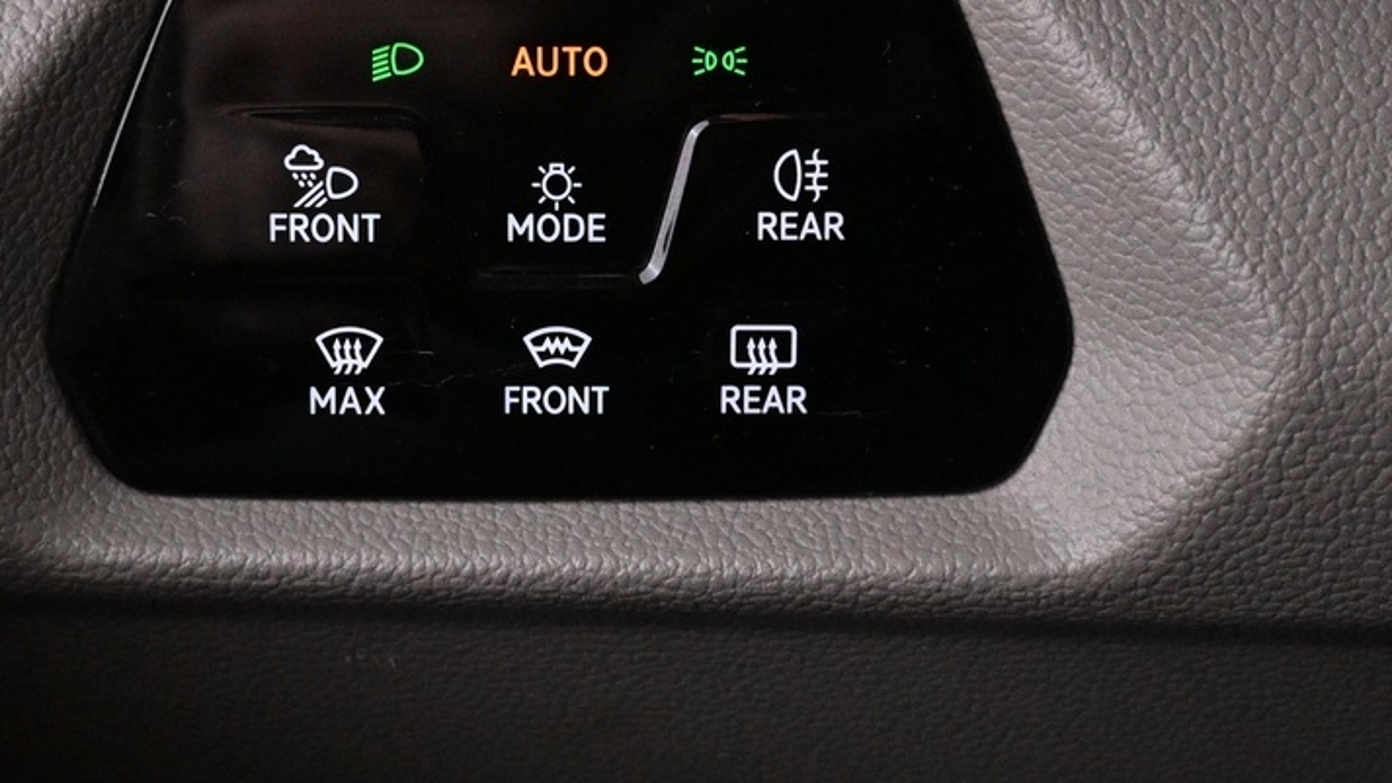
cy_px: 96
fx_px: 2569
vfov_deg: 17.1
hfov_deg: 30.2
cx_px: 517
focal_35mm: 70
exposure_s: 1/60
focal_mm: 19.5
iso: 4000
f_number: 3.8
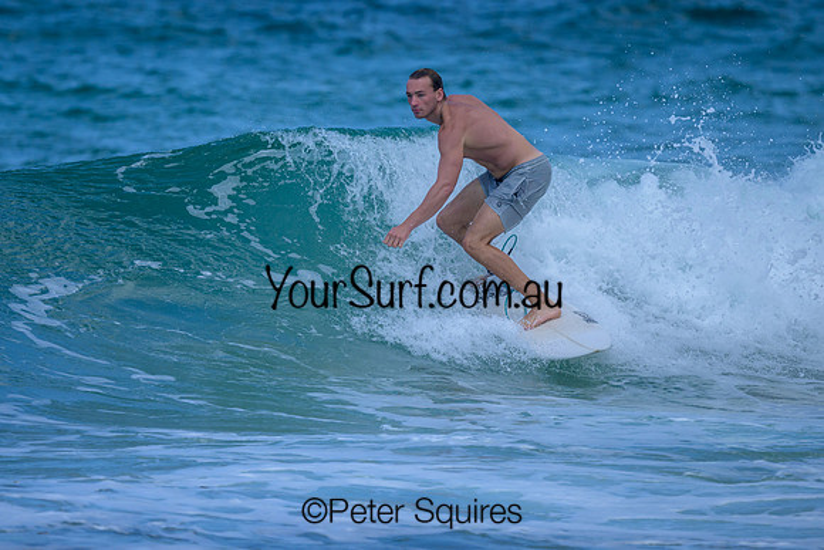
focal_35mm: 1092
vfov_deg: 1.3
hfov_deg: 1.9
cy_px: 236
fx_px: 24991
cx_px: 348
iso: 360
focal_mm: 800
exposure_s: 1/2000
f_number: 6.3
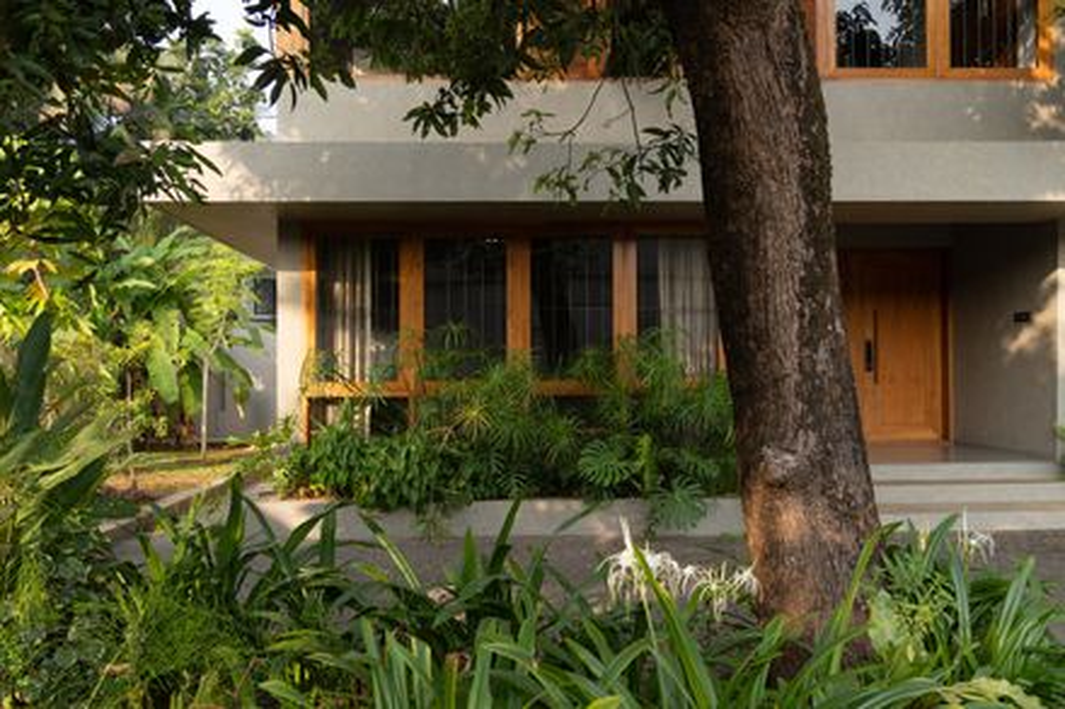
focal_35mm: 32
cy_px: 354
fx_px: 946
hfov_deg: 58.7
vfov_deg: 41.1
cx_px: 532
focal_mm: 32
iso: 125
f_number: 10
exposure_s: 1/40
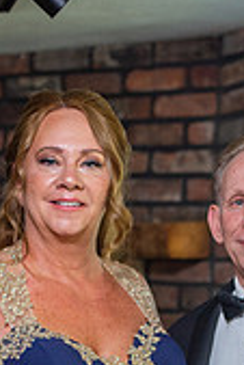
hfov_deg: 10.3
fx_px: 1349
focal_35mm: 133
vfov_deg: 14.7
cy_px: 475
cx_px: 165
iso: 1000
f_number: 2.5
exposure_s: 1/400
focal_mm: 50
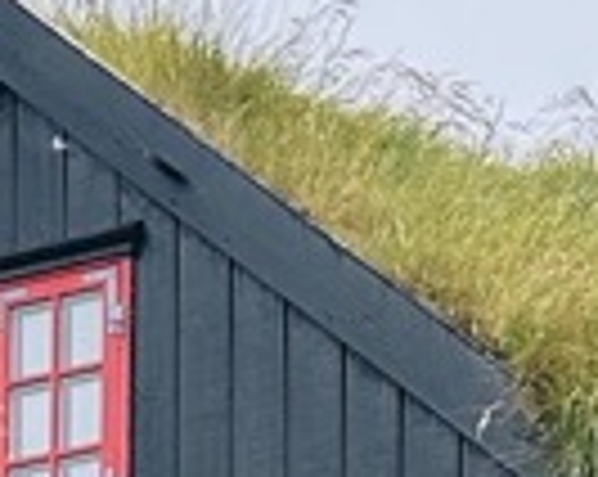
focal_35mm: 226
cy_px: 1557
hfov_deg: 8.5
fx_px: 3994
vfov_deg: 6.2
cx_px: 144
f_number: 1.78
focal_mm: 6.86
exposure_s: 1/1019
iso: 80
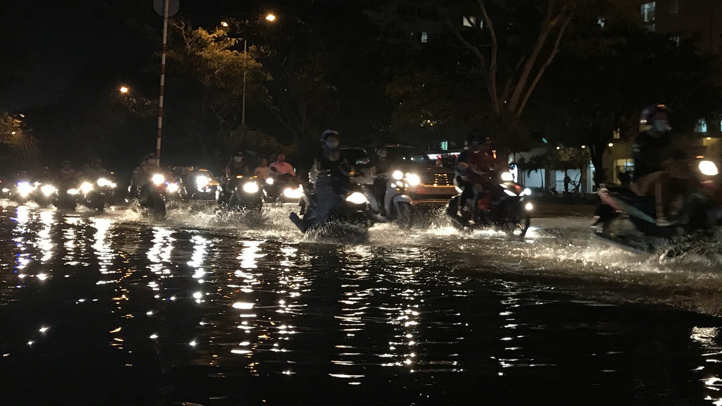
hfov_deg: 47.4
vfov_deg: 28.3
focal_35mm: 42
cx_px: 494
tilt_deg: +2.6
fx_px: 804
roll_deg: -0.2
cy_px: 168
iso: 80
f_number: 1.8
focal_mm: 3.99
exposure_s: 1/17
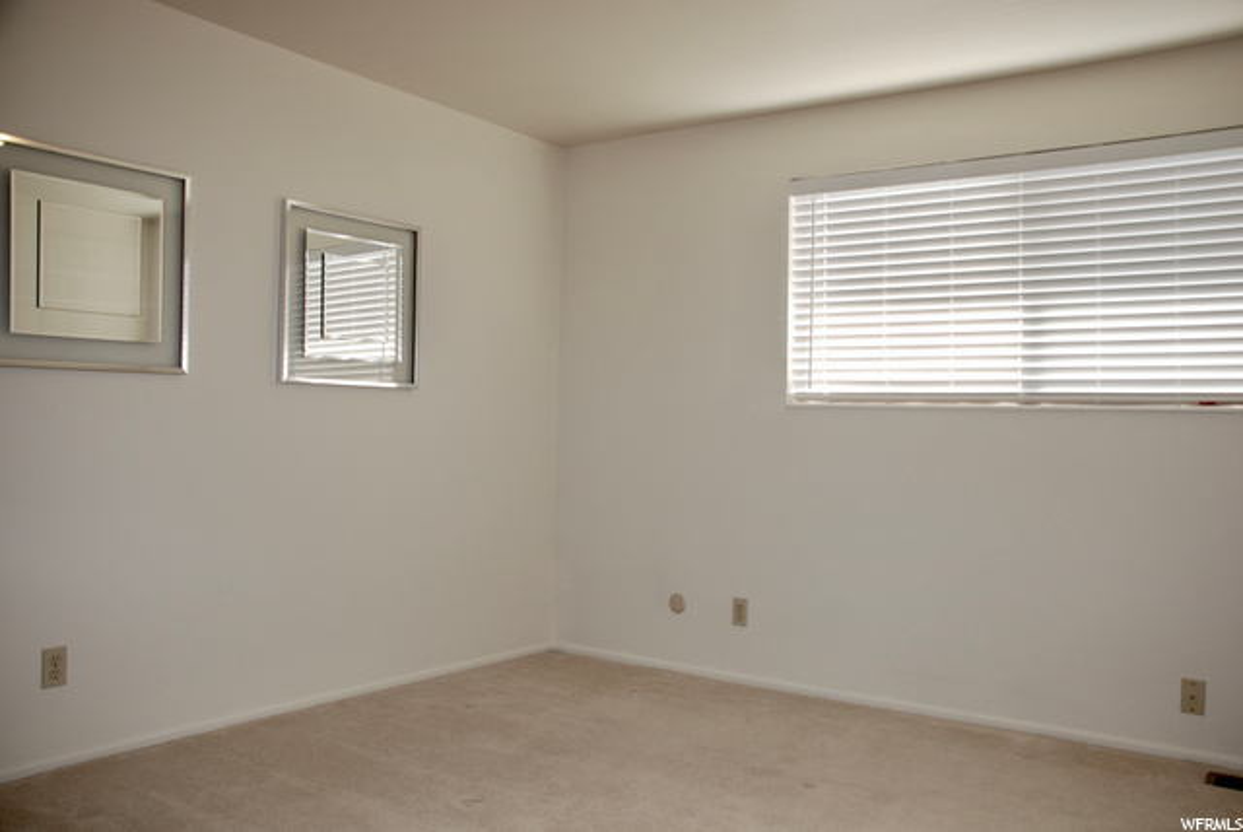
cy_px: 416
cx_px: 622
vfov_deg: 43.7
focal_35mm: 30
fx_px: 1037
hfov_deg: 61.9
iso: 200
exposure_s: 1/80
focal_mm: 20
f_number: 5
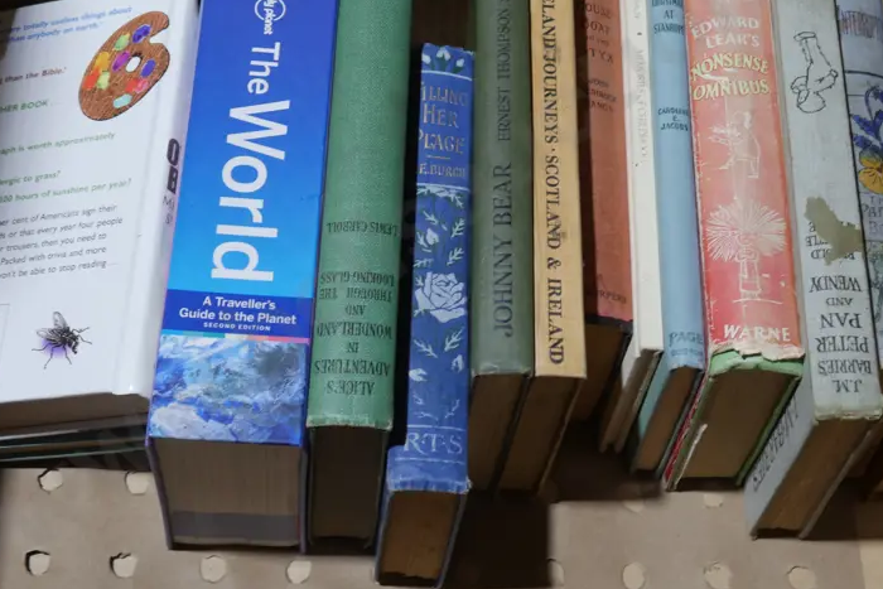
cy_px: 147
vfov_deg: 19.3
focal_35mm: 70
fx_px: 1717
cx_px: 526
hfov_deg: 28.8
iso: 320
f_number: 5.1
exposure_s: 1/60
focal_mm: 23
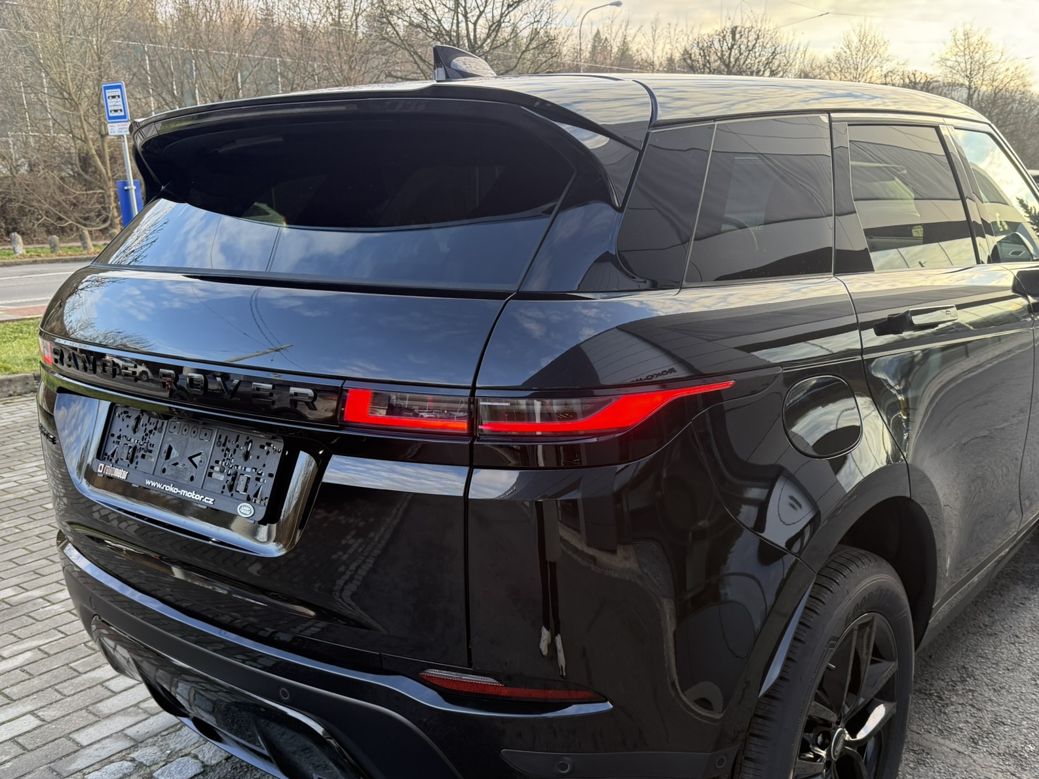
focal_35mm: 31
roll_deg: +0.0
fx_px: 930
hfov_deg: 58.2
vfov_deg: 45.0
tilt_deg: -18.9
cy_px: 495
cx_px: 574
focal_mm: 6.76
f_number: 1.78
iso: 125
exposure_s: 1/232
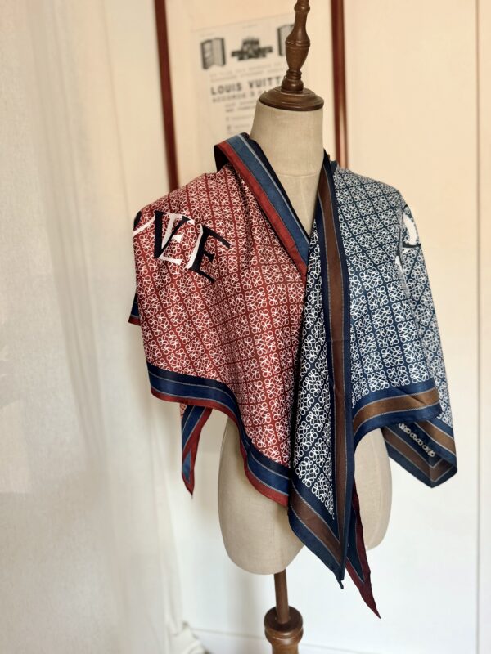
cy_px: 327
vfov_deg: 71.6
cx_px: 246
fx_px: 454
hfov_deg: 56.8
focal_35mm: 24
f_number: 1.78
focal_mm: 6.76
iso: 200
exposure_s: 1/95
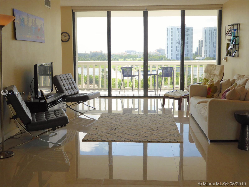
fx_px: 317
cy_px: 94
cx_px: 124
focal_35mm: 44
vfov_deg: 32.9
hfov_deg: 42.9
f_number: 7.1
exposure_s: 1/60
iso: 100
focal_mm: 7.8
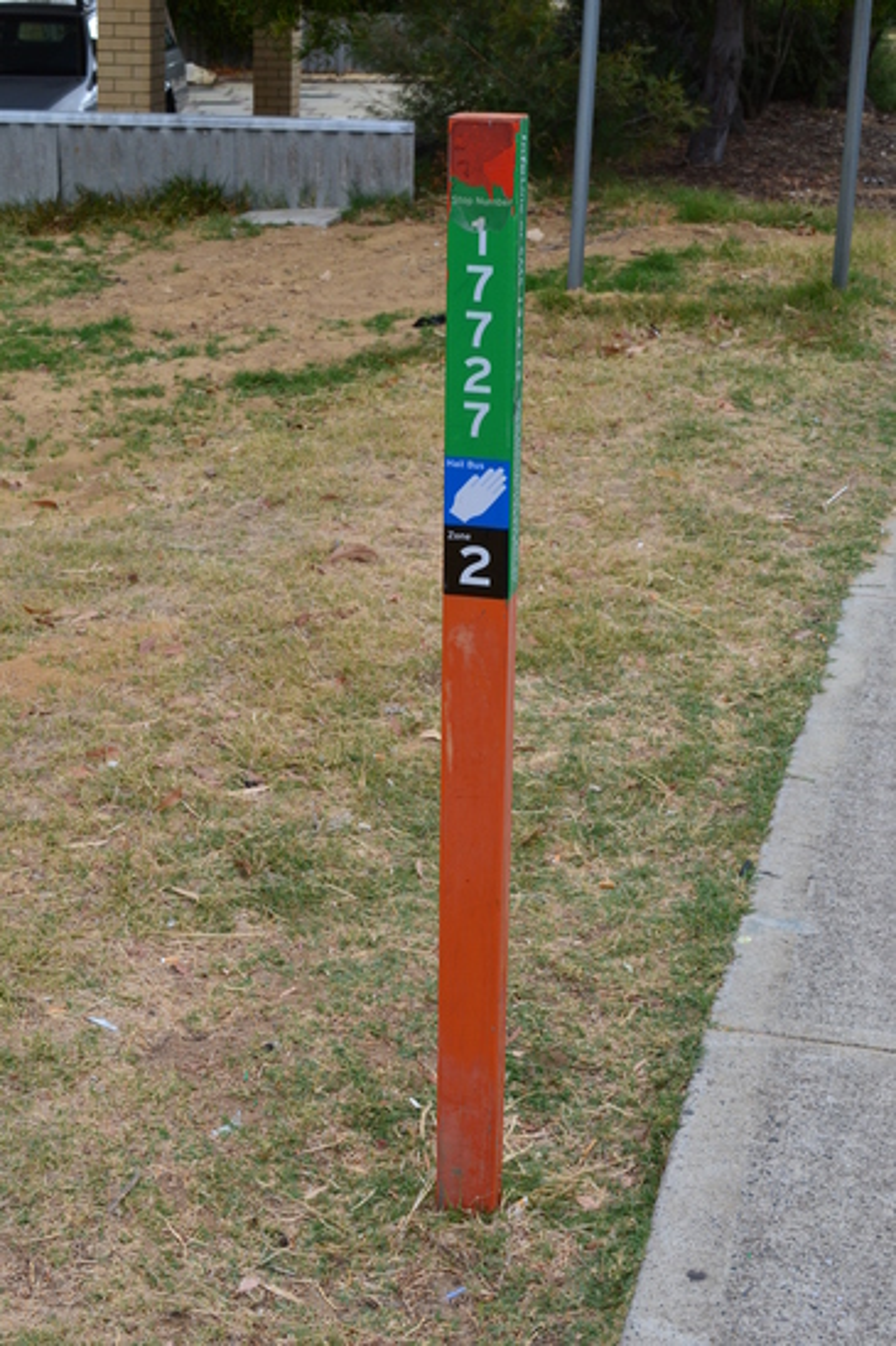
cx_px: 448
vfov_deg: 37.9
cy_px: 673
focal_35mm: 52
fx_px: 1961
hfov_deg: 25.7
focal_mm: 35
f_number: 10
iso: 400
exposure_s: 1/250
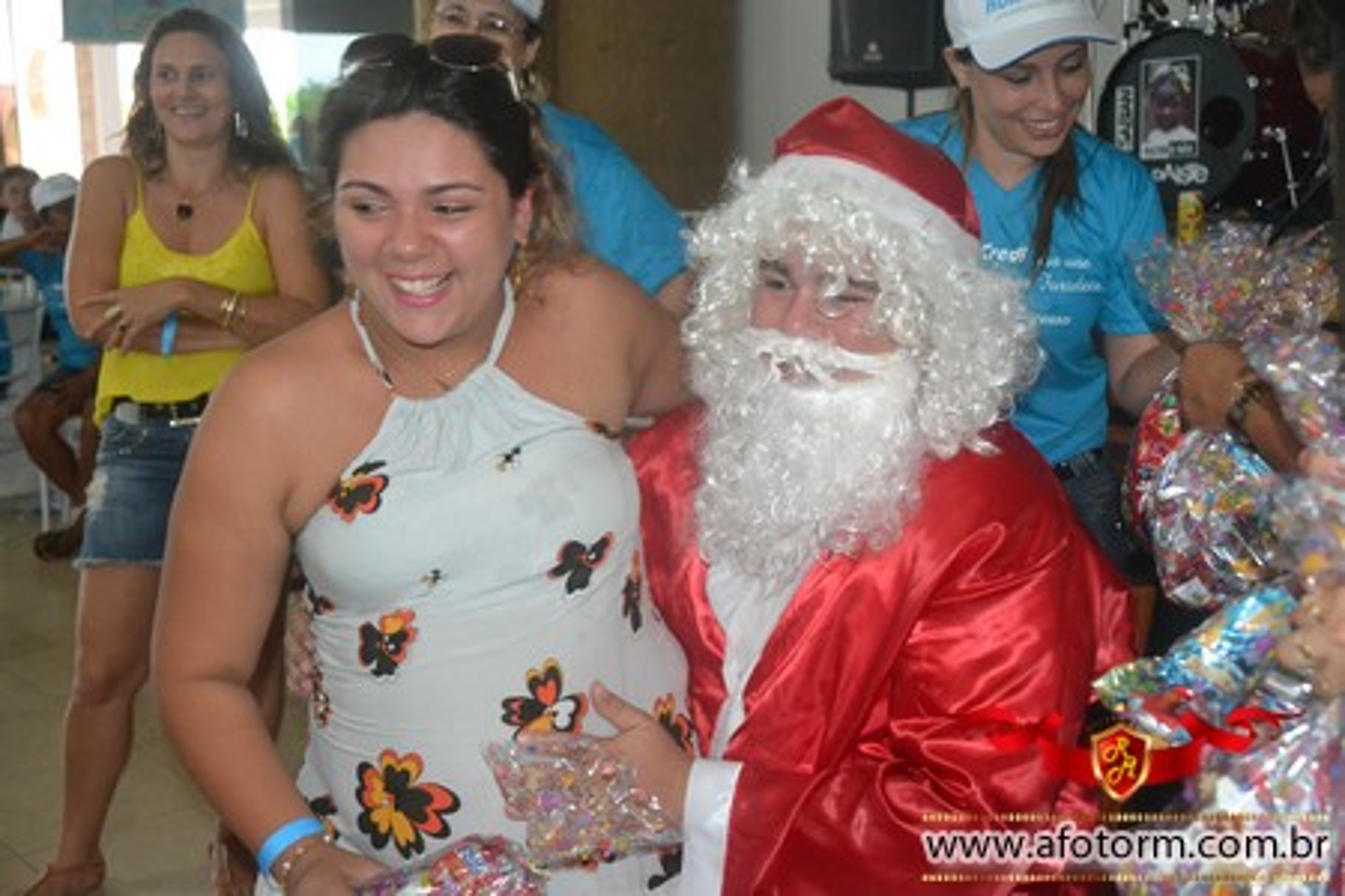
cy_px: 448
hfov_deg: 42.3
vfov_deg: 28.9
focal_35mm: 46
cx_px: 672
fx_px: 1737
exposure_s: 1/60
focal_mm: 31
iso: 3200
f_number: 4
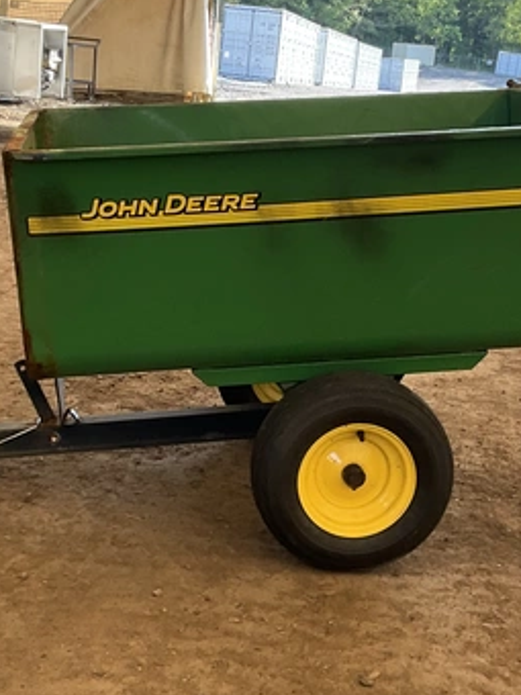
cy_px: 365
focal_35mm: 64
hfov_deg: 22.9
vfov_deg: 30.3
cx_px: 231
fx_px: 1284
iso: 25
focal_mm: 3
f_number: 1.8
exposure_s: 1/122
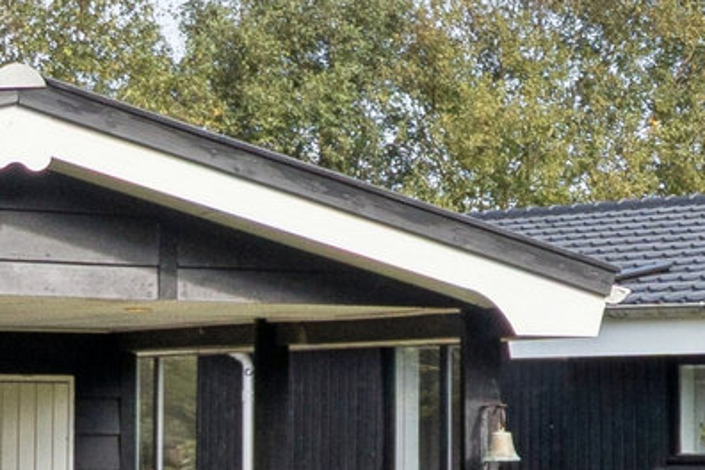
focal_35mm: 159
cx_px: 1118
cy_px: 463
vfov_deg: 8.6
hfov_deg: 12.2
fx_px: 3114
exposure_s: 1/250
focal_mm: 14
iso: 200
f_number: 8
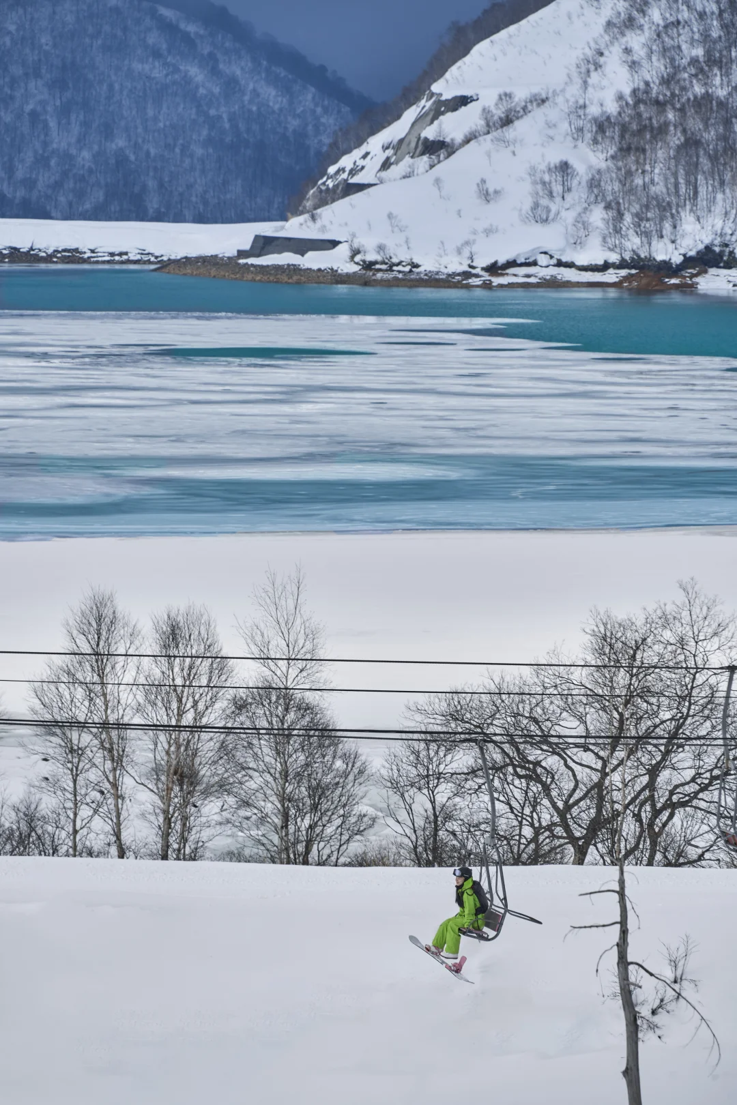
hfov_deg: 6.9
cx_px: 368
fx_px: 6141
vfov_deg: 10.3
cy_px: 552
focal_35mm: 200
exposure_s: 1/200
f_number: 11
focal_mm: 200
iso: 100
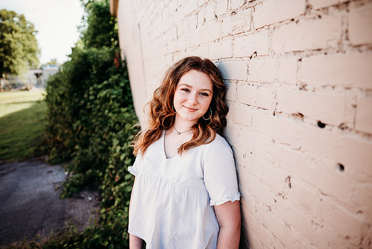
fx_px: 248
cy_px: 124
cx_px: 186
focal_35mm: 24
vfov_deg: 53.2
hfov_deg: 73.7
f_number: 2
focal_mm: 24
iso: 100
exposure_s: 1/400
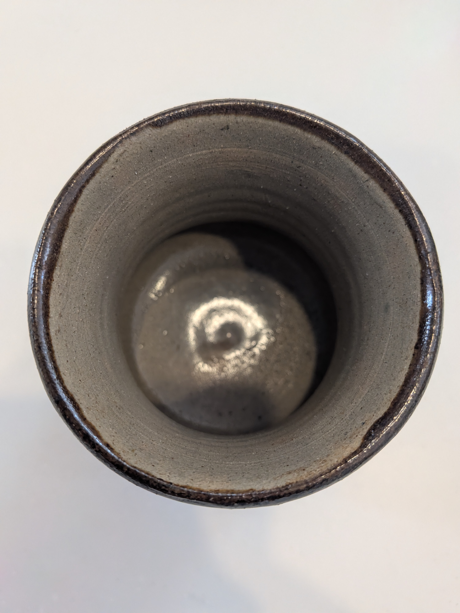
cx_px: 230
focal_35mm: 24
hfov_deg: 56.8
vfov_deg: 71.6
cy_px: 306
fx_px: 425
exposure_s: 1/142
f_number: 1.7
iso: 29
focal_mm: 4.53
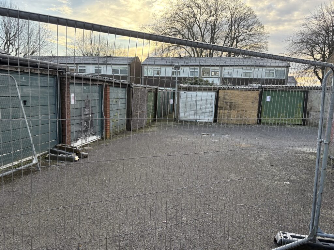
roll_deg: -1.1
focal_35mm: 26
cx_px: 167
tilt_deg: -7.8
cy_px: 125
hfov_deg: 67.3
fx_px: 251
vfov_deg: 53.1
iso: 64
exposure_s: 1/427
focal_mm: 5.96
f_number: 1.6
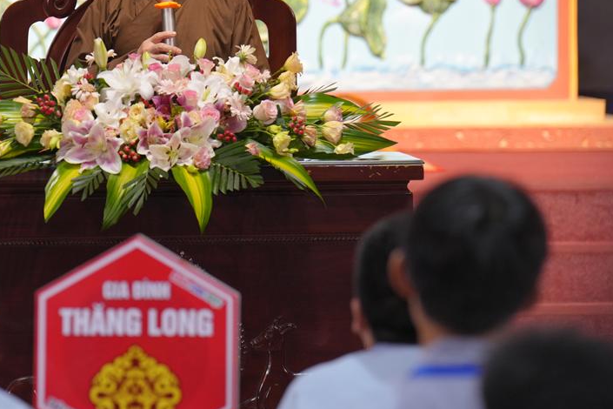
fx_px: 4171
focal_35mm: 245
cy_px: 92
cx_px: 176
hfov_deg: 8.4
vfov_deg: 5.6
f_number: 3.5
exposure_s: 1/160
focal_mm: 144
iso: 1250
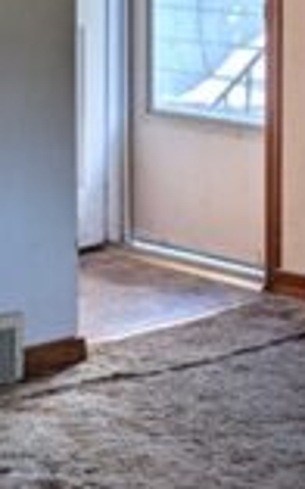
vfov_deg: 15.5
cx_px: 224
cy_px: -92
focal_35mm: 130
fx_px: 1731
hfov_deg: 10.1
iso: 25
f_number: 1.68
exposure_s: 1/580
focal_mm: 6.9
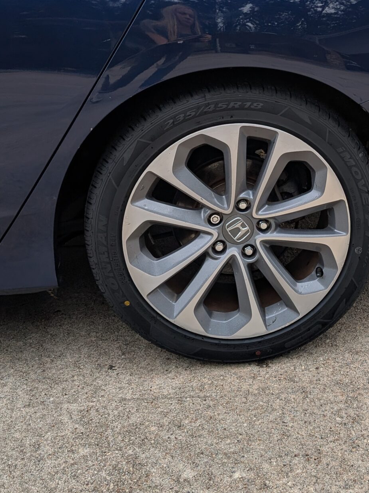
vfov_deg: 36.8
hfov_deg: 28.6
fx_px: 711
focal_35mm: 50
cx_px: 283
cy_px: 96
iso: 22
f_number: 1.68
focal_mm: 6.9
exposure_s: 1/670
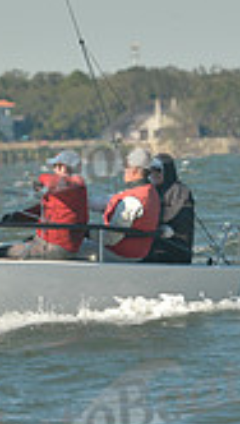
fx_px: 9872
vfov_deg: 2.5
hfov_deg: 1.4
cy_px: 55
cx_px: -176
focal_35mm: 877
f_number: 7.1
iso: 200
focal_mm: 240
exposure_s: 1/800
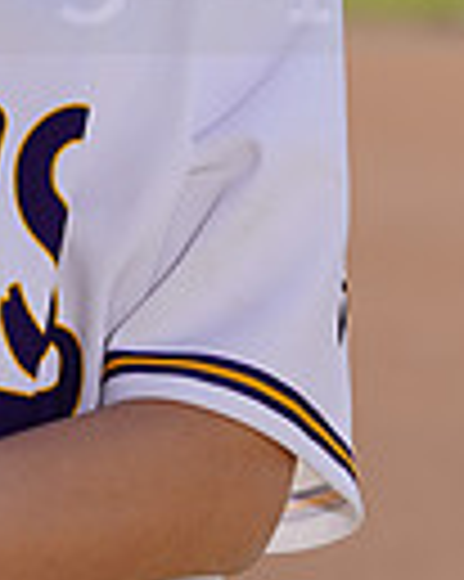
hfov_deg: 1.5
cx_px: -38
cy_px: -90
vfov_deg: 1.9
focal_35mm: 1027
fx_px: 17650
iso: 100
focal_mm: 244
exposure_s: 1/250
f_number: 8
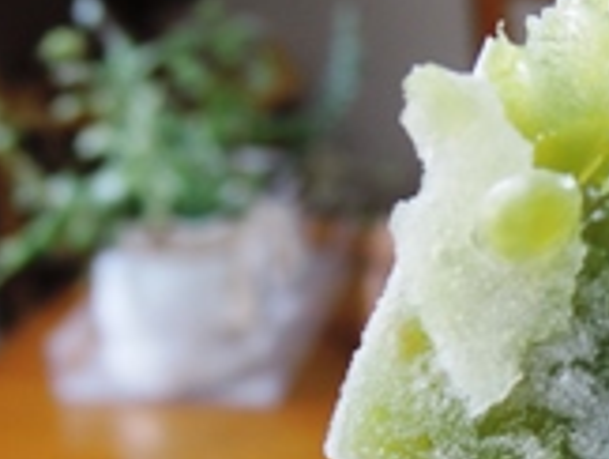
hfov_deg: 25.0
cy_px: 331
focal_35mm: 71
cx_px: 707
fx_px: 1251
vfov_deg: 20.6
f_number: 2.8
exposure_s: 1/30
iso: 140
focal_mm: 5.1
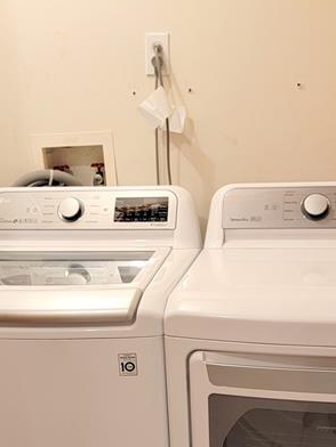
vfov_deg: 39.6
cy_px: 319
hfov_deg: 30.8
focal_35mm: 47
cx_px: 200
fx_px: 608
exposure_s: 1/40
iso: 250
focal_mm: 6.7
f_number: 1.8
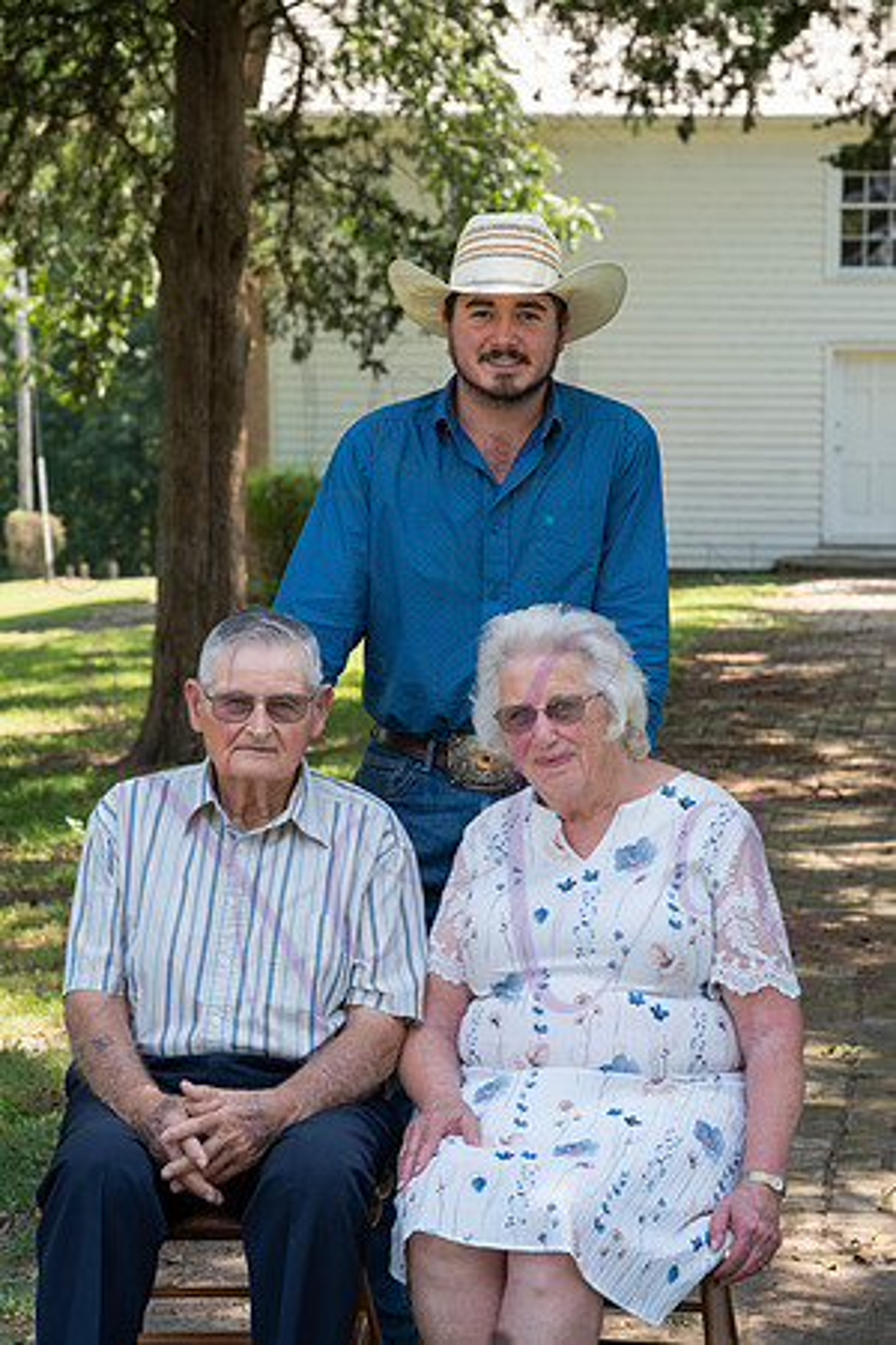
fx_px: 3546
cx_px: 448
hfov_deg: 14.4
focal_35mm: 95
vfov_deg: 21.5
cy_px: 672
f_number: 8
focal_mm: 95
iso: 400
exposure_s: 1/160
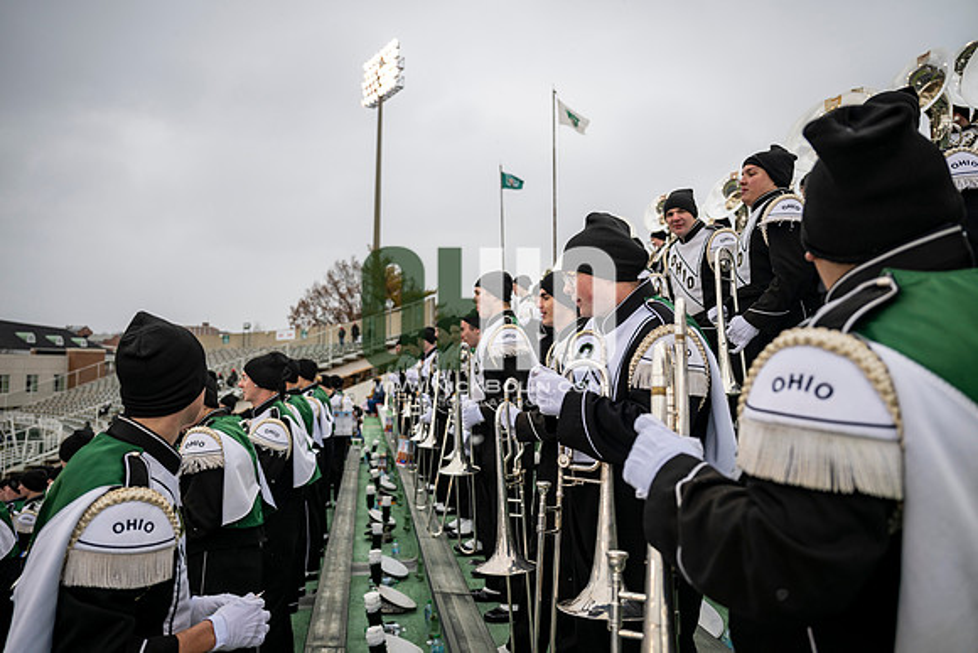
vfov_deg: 53.2
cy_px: 326
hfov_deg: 73.7
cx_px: 489
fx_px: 652
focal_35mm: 24
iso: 160
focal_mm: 24
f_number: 2.8
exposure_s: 1/500
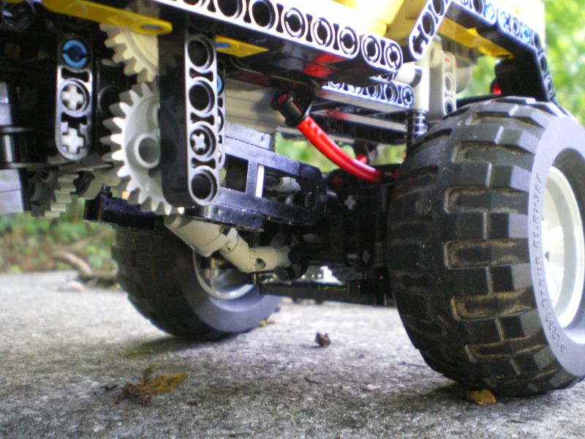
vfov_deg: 37.7
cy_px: 220
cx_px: 292
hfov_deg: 49.0
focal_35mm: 38
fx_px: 642
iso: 400
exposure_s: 1/6
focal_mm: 6.3
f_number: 3.1
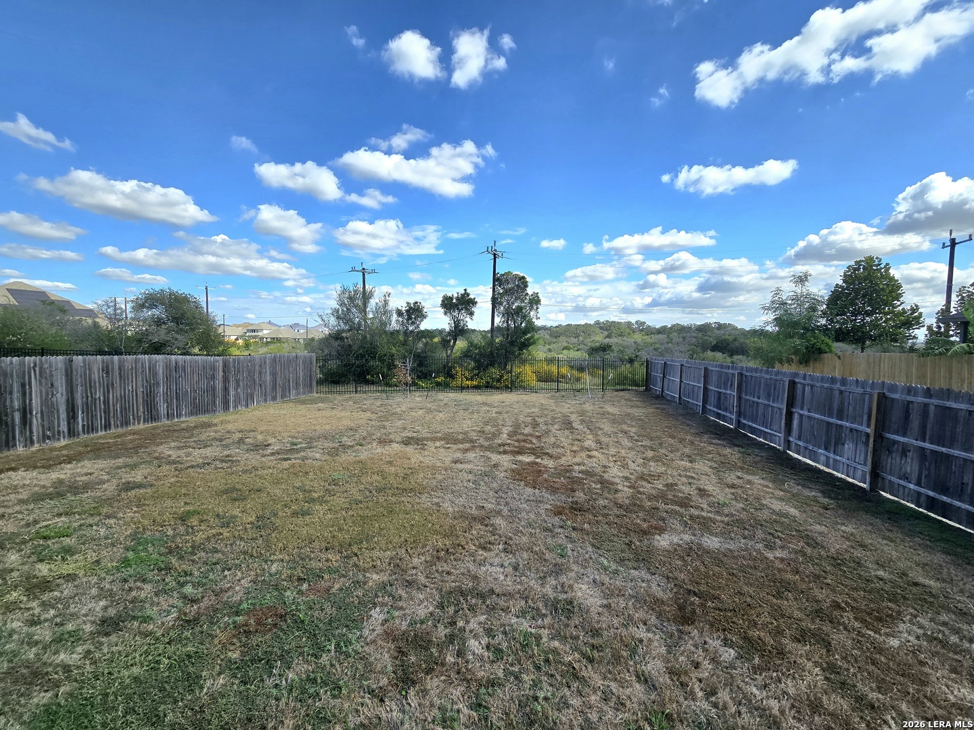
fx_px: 366
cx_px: 487
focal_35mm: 13
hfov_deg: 106.2
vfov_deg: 89.9
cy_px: 365
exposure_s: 1/2000
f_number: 2.2
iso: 50
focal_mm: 2.2
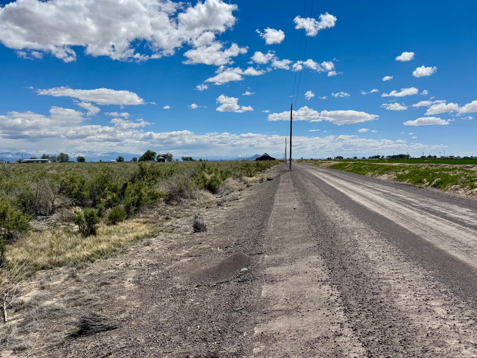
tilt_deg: -3.6
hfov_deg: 71.6
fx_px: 331
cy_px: 179
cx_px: 238
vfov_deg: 56.8
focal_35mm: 24
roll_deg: -1.0
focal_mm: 6.76
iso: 80
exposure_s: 1/10417
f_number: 1.78
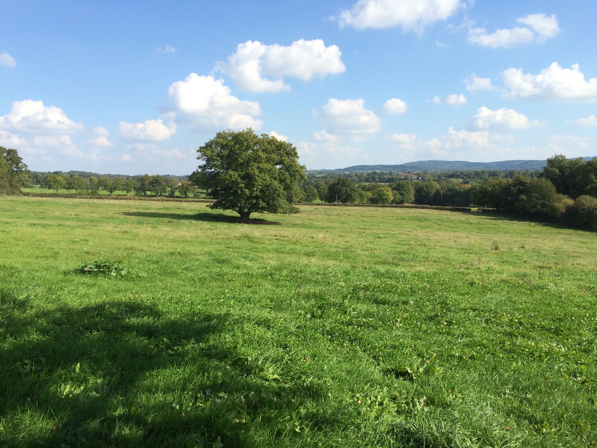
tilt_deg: -5.9
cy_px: 224
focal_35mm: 29
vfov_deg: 48.2
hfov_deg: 61.7
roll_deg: +0.3
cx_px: 298
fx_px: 500
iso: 32
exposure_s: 1/1580
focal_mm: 4.15
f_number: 2.2
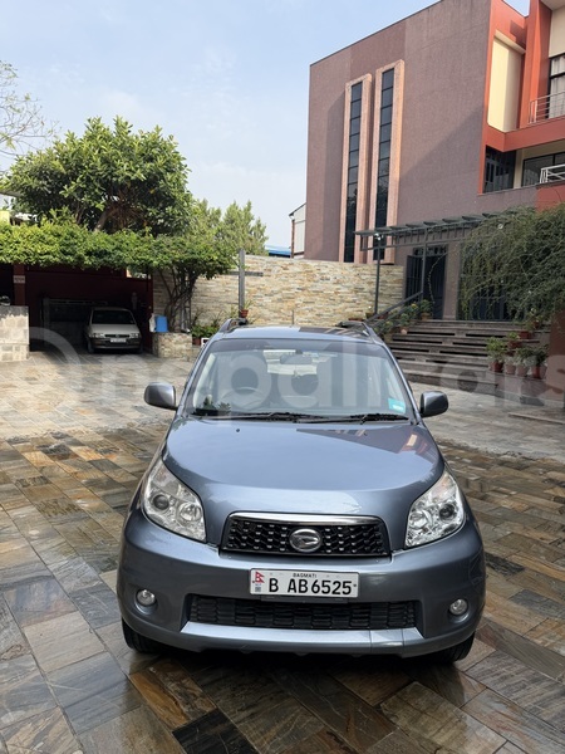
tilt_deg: -8.9
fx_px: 522
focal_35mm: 24
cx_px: 282
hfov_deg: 56.8
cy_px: 377
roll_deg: -1.5
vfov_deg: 71.6
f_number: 1.78
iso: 80
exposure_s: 1/1689
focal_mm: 6.76
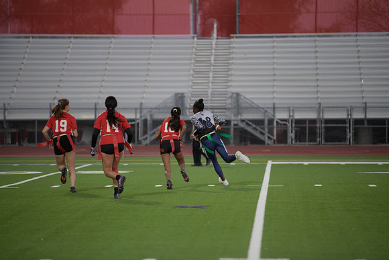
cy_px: 130
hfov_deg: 11.4
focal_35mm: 180
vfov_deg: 7.6
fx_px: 1945
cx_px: 194
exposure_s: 1/640
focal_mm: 180
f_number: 2.8
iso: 1000
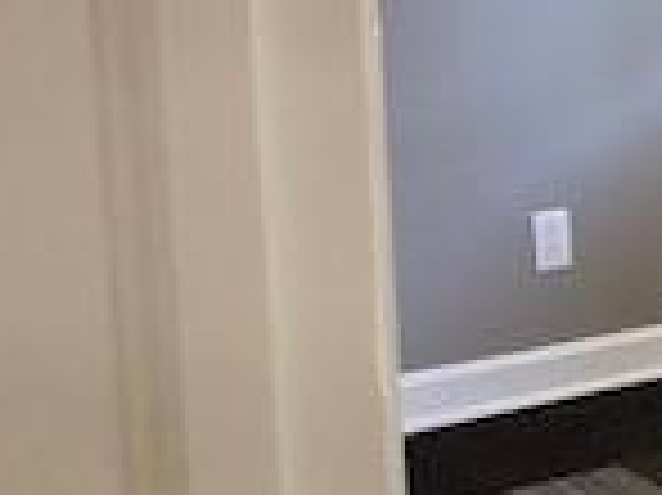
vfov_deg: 12.1
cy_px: 72
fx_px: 2331
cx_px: 1378
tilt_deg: -9.2
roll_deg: +0.1
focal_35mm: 122
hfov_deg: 13.5
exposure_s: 1/15
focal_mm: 4
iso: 40
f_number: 1.8
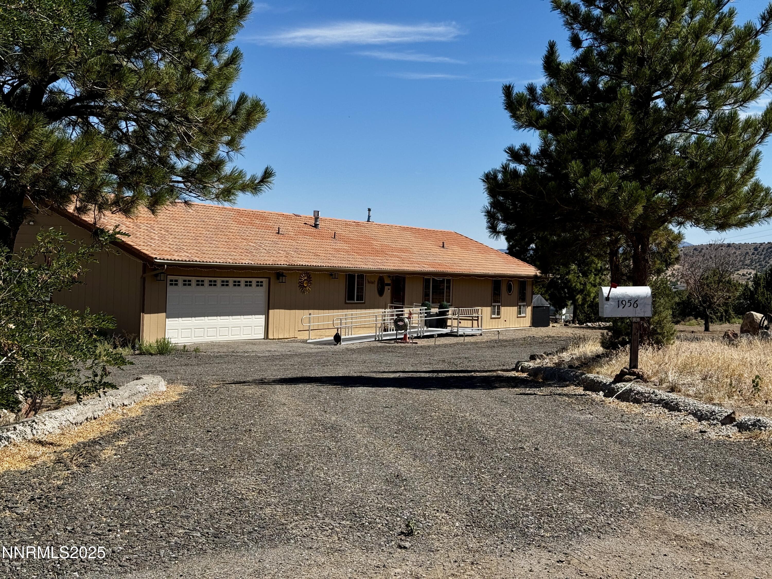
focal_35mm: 48
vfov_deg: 30.3
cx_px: 386
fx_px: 1070
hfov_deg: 39.7
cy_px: 290
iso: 64
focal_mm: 6.76
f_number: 1.78
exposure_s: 1/5376
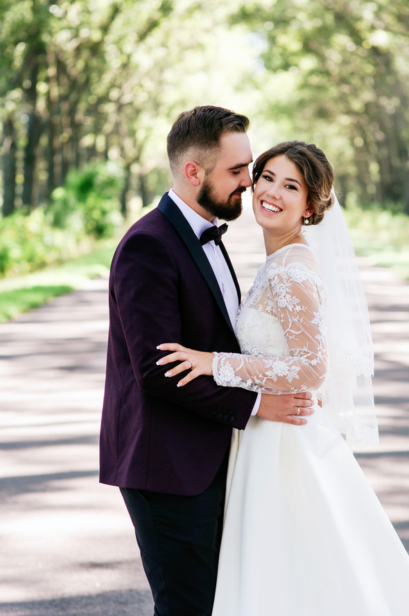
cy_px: 308
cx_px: 204
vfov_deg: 16.1
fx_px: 2178
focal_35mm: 128
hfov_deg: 10.7
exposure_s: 1/320
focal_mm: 85
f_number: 3.5
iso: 200
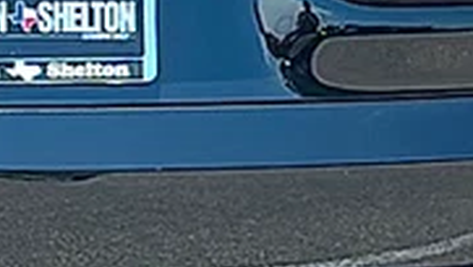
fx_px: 2058
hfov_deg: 13.0
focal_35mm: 164
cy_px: 43
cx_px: 29
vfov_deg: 7.4
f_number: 1.78
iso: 80
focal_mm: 6.86
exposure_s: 1/3745
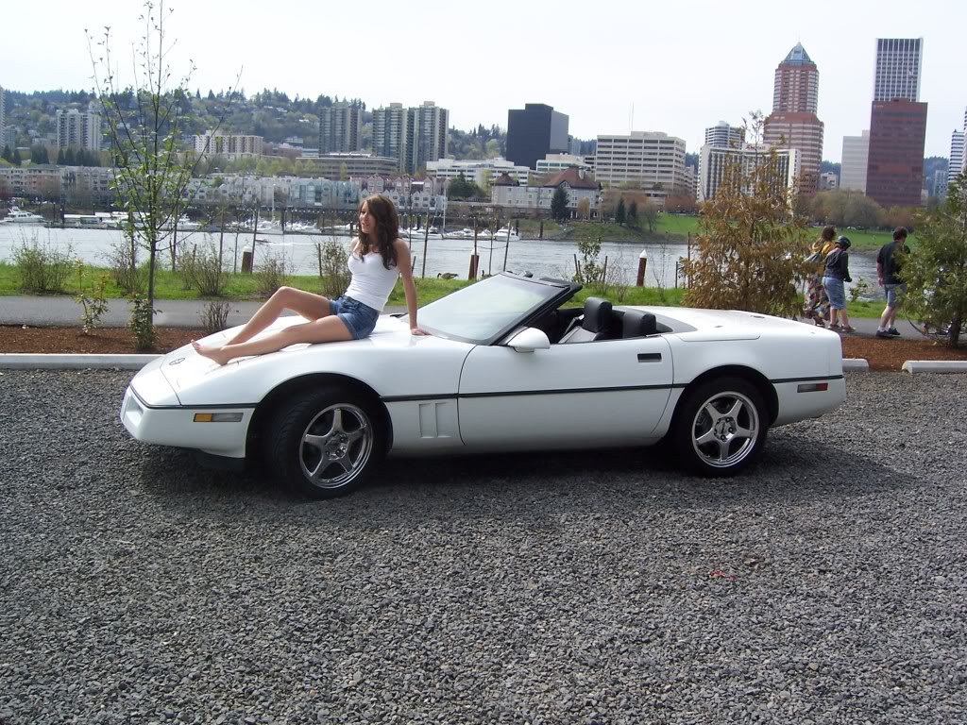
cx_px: 484
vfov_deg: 39.7
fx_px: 1006
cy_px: 362
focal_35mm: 36
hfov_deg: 51.4
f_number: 4.8
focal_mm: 6
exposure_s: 1/350
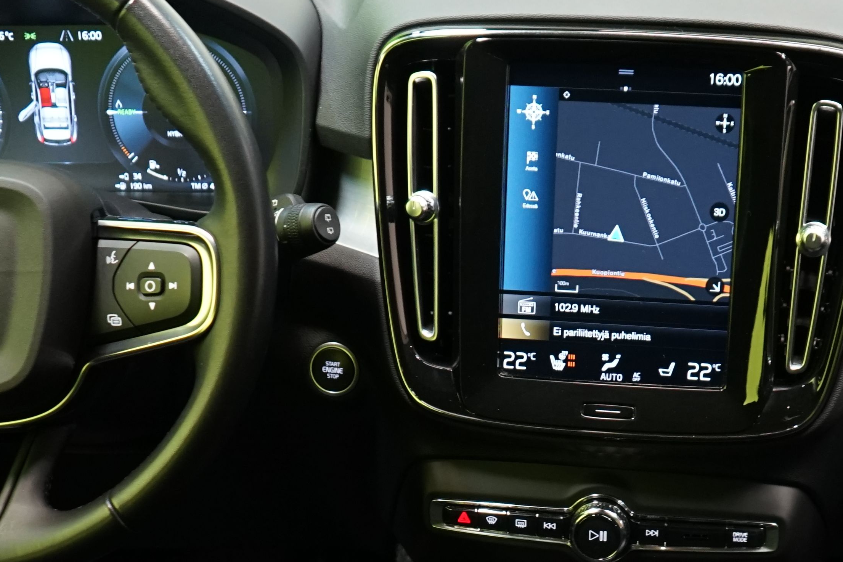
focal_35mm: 76
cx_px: 599
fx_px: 1780
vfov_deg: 17.4
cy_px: 601
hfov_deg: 26.4
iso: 1250
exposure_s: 1/30
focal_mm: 28
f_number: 3.5
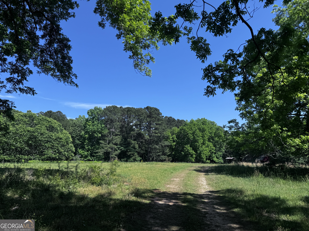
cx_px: 154
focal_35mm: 24
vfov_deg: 56.8
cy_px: 116
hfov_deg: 71.6
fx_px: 214
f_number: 1.78
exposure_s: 1/3413
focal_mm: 6.76
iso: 80
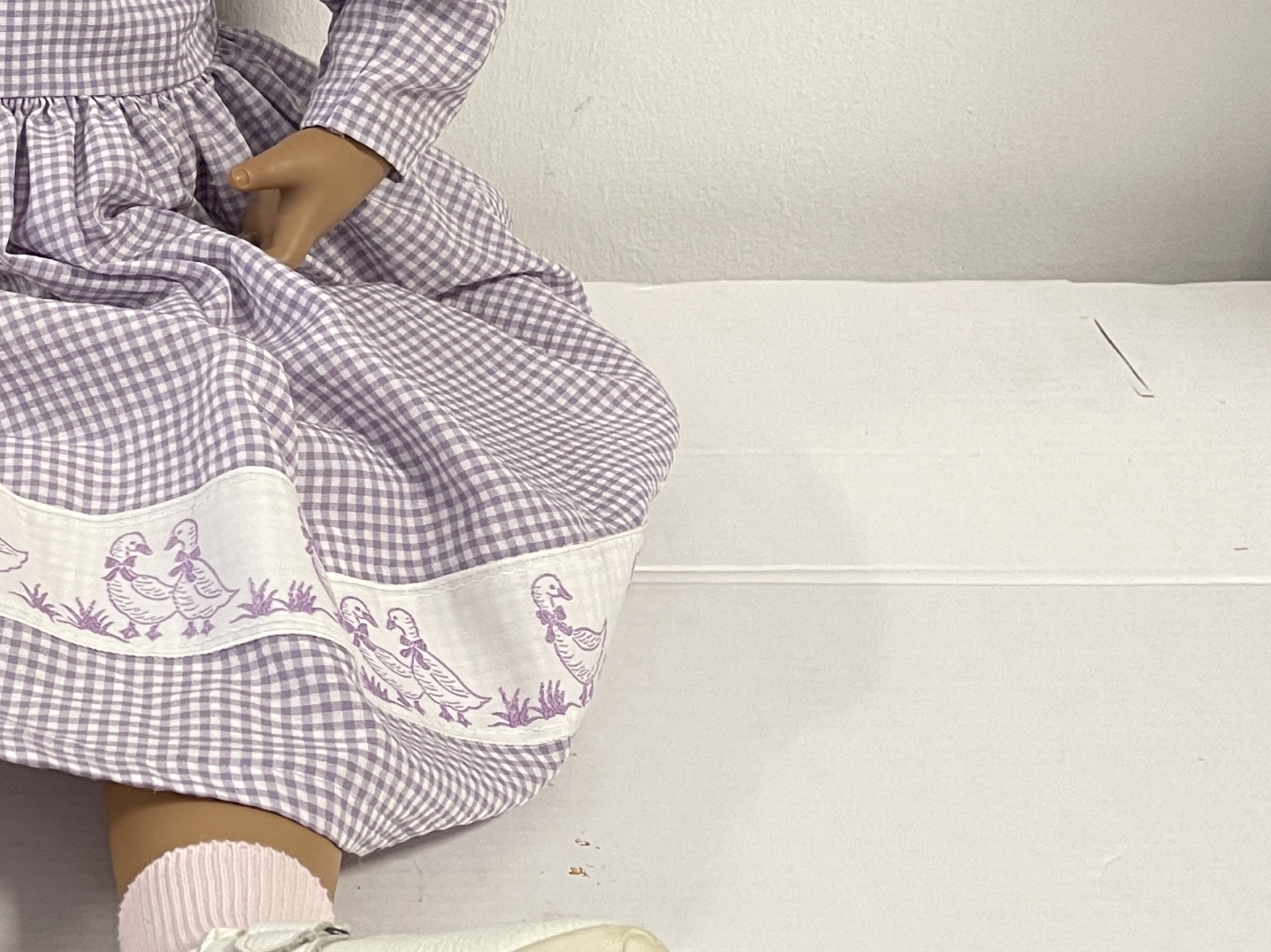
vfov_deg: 22.6
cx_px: -241
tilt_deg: -23.1
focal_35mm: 64
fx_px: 2350
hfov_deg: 26.9
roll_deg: -0.8
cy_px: 166
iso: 100
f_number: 1.6
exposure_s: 1/50
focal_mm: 5.1
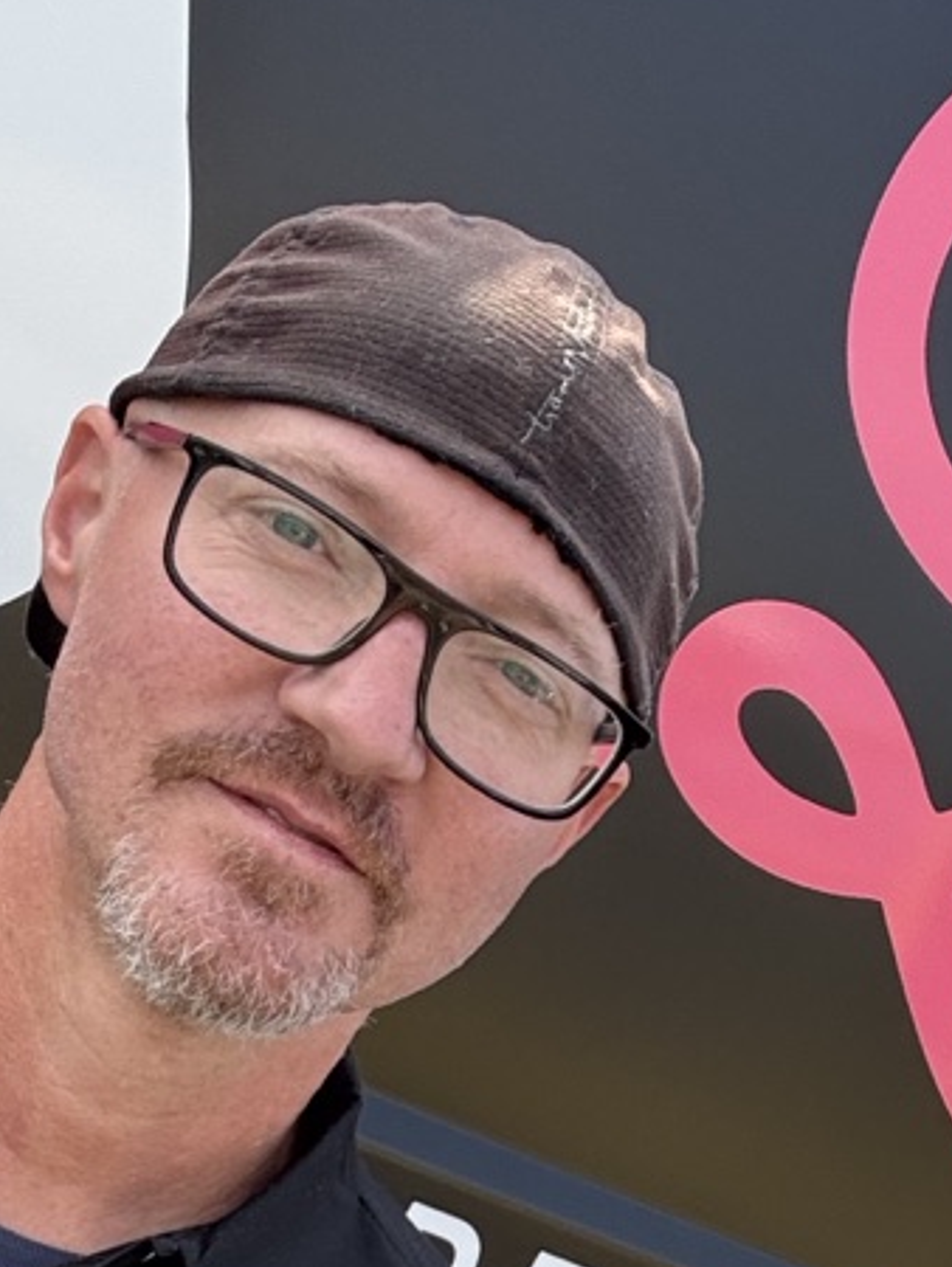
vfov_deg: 22.9
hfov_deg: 18.3
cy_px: 1422
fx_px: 2931
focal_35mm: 80
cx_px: 724
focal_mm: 2.69
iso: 25
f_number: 1.9
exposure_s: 1/581
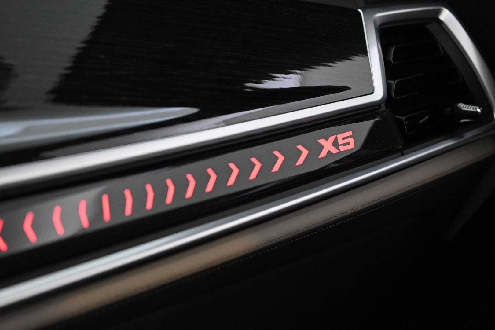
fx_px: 1031
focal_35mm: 75
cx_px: 248
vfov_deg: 18.2
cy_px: 165
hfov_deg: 27.0
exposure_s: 1/80
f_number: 6.3
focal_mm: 50
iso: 10000
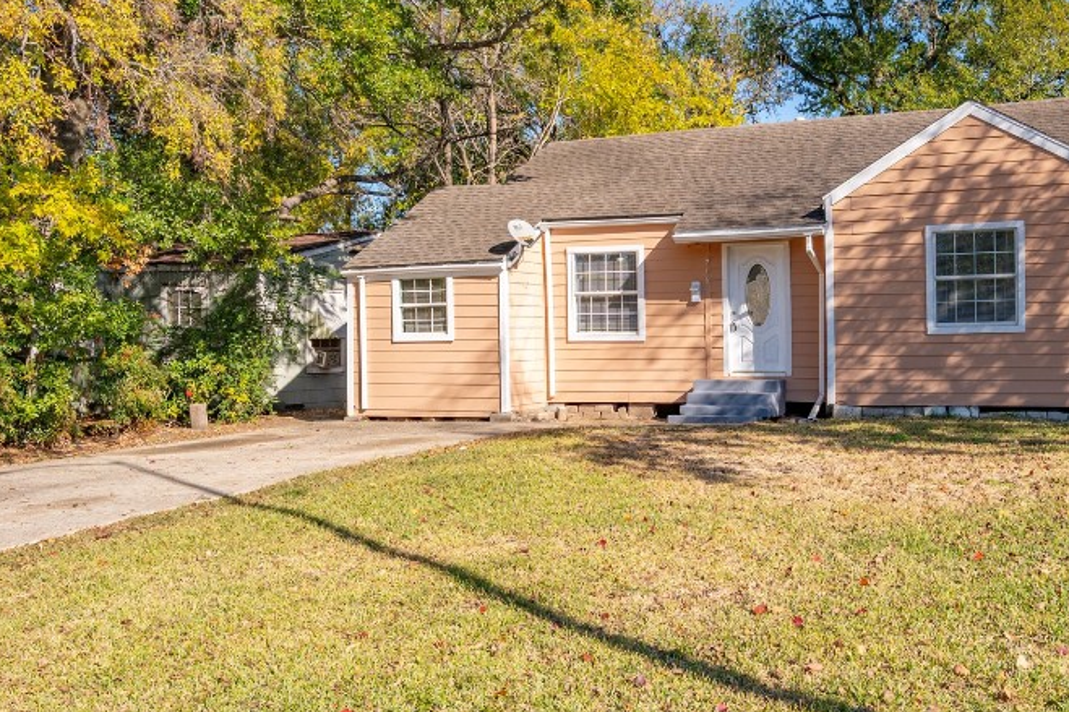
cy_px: 354
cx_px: 689
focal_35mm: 35
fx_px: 1039
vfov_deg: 37.8
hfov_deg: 53.6
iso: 100
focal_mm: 20
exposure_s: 1/200
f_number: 10
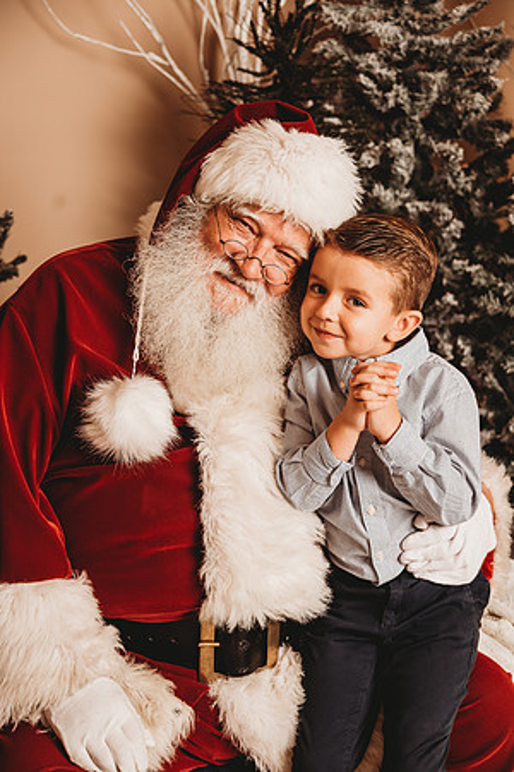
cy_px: 386
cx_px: 257
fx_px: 1242
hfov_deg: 23.4
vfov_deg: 34.5
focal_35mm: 58
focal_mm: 58
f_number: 4
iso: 100
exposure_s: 1/160
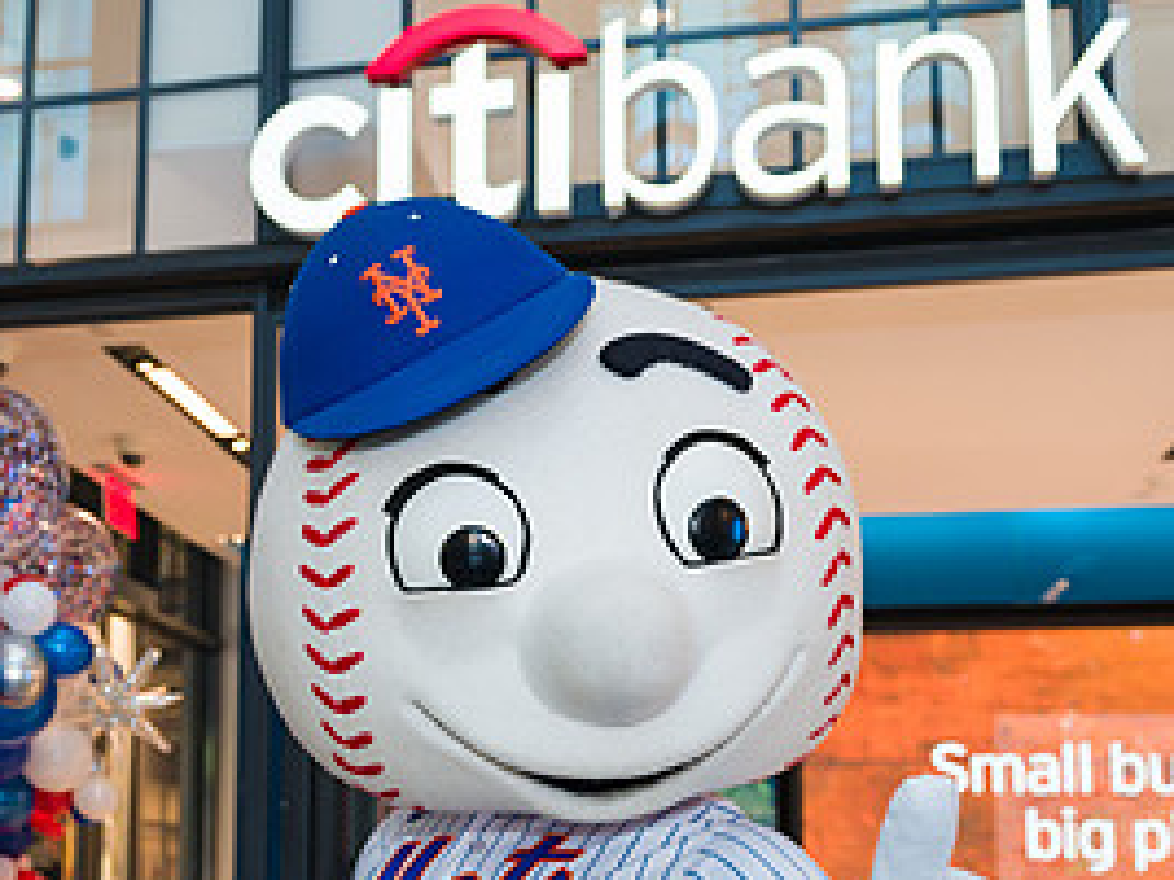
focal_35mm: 50
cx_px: 346
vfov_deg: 28.8
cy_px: 635
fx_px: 1696
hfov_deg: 37.6
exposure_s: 1/200
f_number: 4
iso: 500
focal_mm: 24
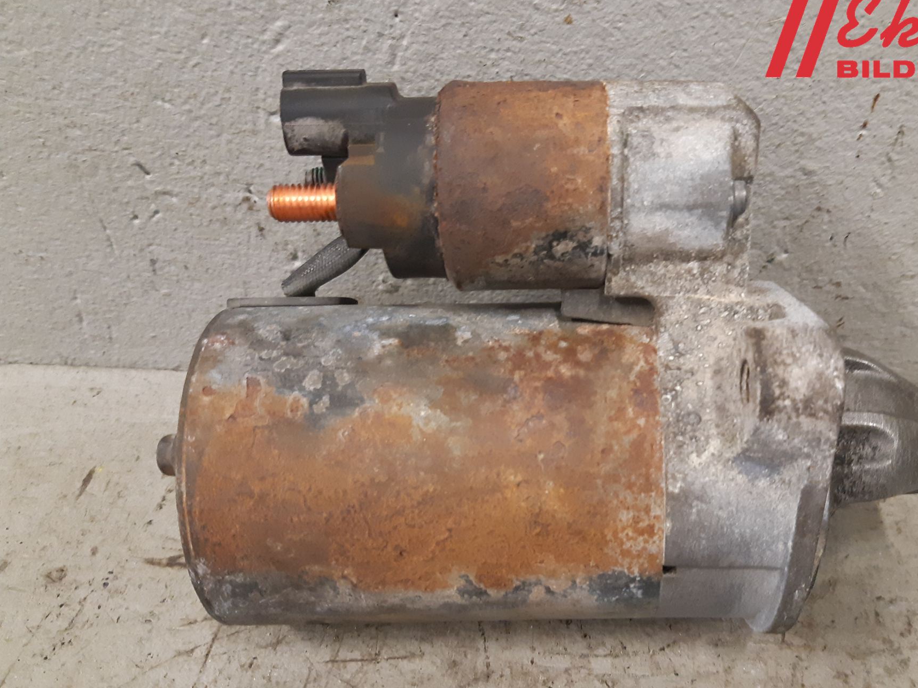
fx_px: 822
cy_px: 397
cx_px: 546
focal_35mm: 31
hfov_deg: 57.9
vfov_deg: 45.3
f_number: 1.7
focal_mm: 3.93
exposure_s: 1/50
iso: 320
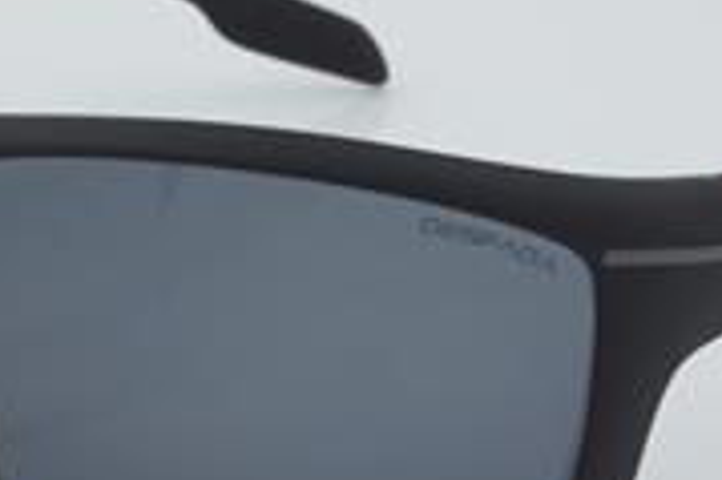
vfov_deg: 8.2
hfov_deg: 12.2
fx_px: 3366
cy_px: 303
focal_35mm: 168
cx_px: 278
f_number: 32
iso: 100
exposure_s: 1/4
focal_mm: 50
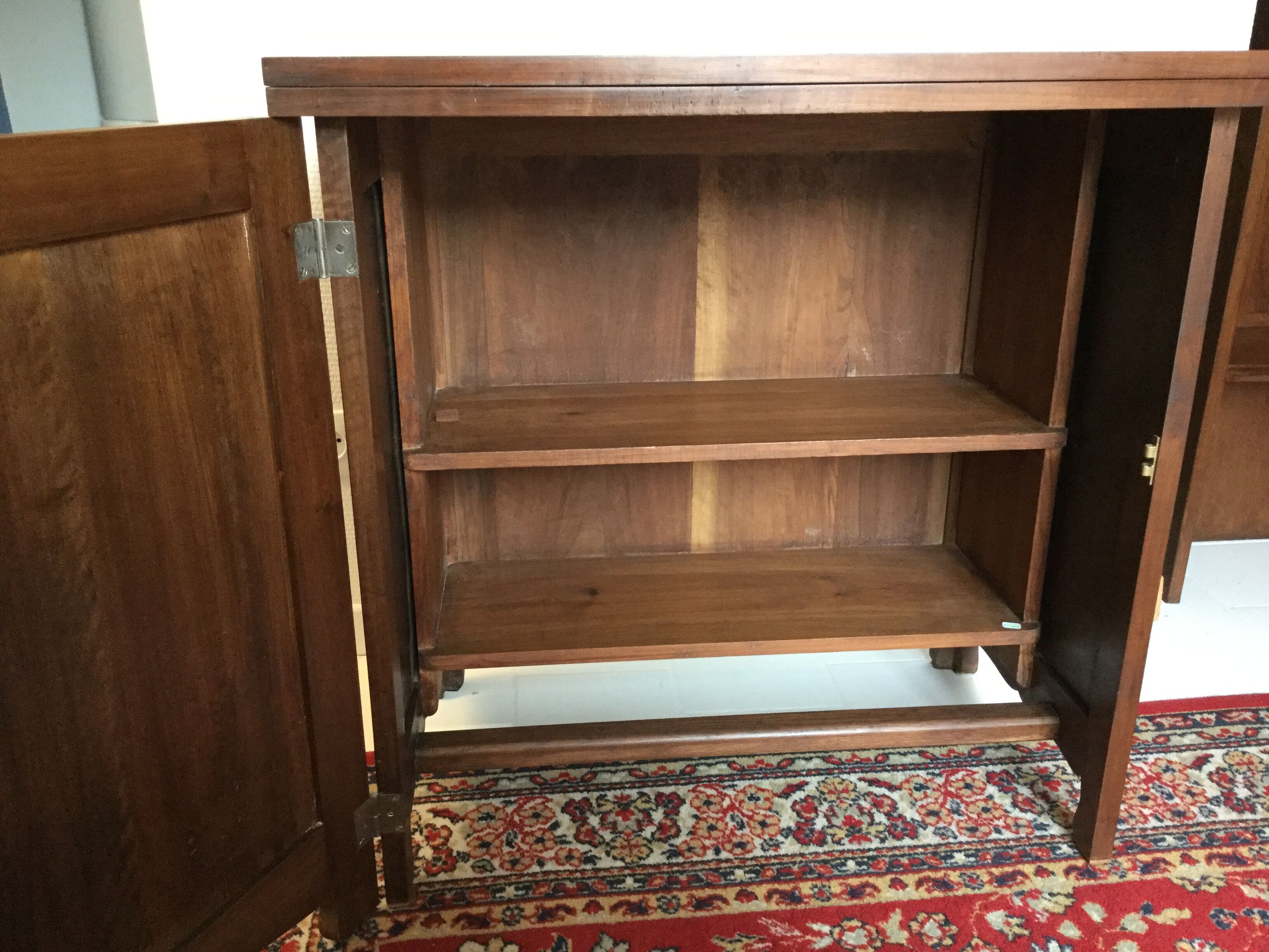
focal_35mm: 31
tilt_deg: -21.9
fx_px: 1136
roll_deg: +0.2
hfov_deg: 58.4
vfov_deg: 45.4
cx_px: 634
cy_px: 476
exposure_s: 1/33
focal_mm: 3.3
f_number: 2.4
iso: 200
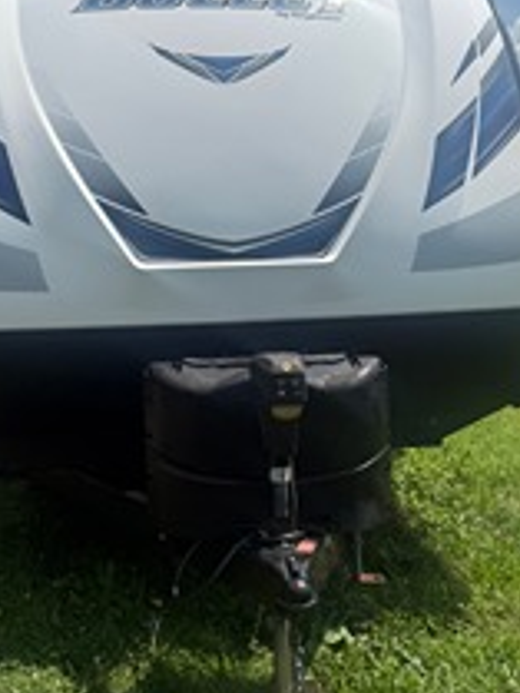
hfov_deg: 31.5
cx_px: 252
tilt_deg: -4.3
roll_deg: +0.5
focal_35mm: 46
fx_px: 920
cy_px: 302
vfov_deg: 41.1
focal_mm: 6.76
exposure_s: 1/8130
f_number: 1.78
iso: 80
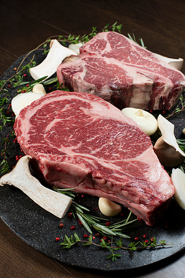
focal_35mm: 50
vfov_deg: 39.6
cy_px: 139
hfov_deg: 27.0
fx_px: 385
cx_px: 92
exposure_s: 1/200
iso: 400
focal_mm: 50
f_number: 9
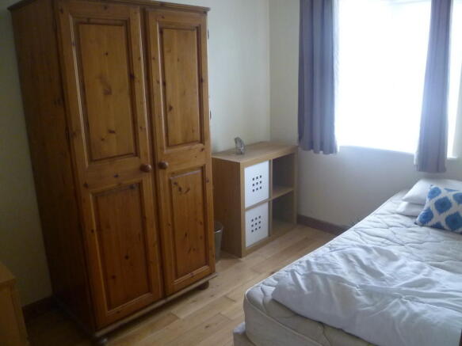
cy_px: 173
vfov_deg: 49.7
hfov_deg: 63.5
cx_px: 231
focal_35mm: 28
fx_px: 374
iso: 320
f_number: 2.8
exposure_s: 1/30
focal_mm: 5
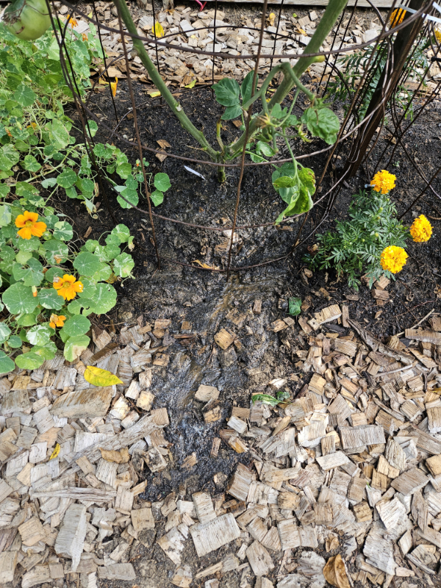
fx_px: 391
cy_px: 294
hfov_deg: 58.9
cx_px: 220
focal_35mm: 23
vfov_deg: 73.9
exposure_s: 1/230
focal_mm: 5.4
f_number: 1.8
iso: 40
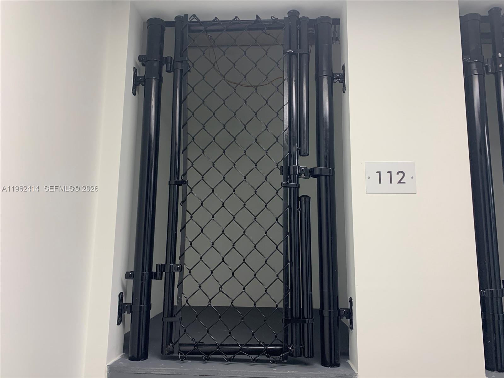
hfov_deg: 67.3
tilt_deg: +8.4
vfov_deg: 53.1
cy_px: 189
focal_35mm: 26
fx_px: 379
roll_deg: -1.5
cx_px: 252
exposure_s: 1/60
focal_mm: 4.25
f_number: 1.8
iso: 50
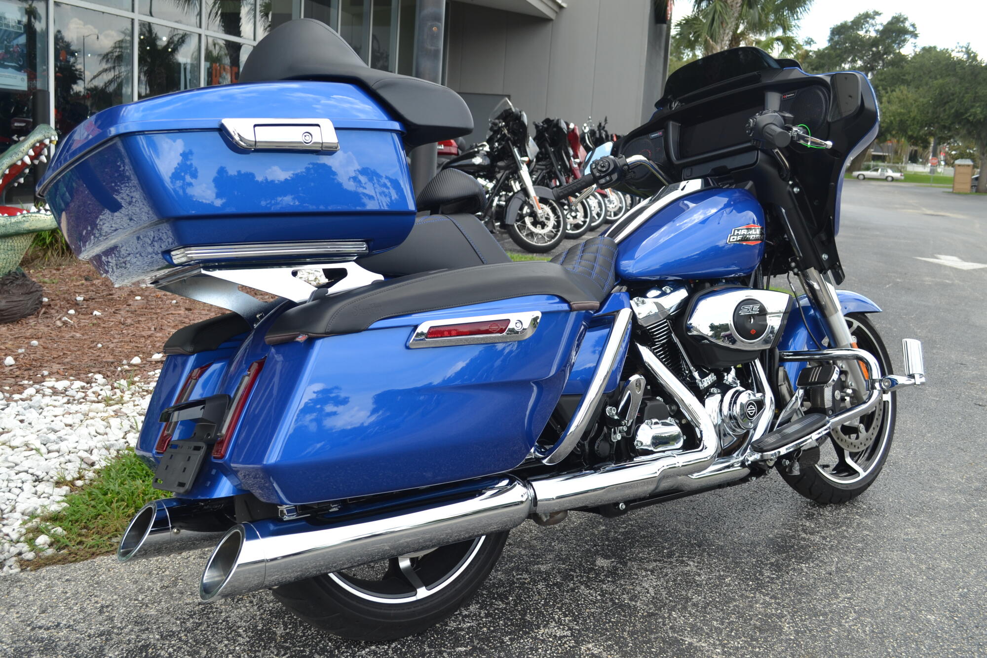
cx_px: 494
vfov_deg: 36.9
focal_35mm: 36
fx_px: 987
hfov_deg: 53.1
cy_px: 329
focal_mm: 24
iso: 100
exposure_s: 1/125
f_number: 5.6
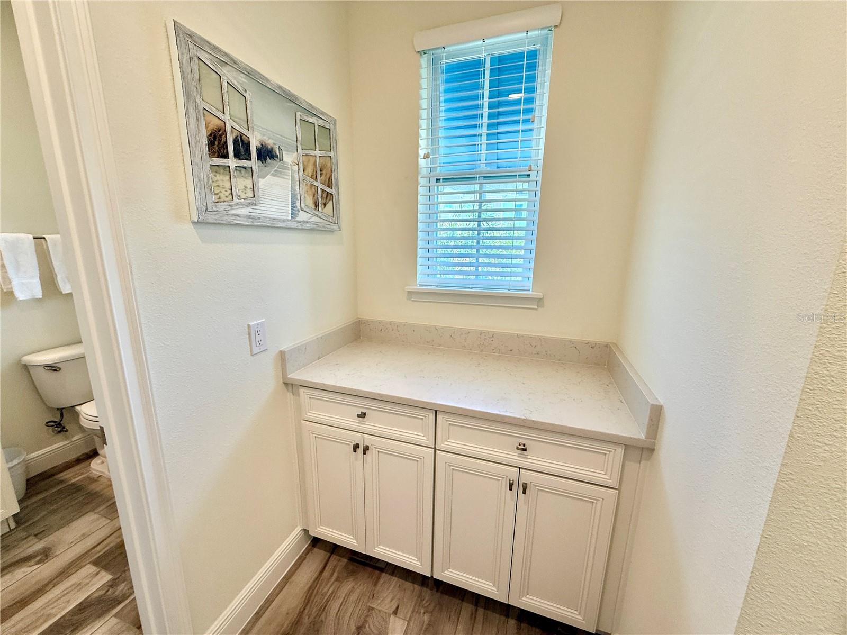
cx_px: 424
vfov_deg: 85.7
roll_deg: -0.7
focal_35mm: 14
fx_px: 343
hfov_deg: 102.1
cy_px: 318
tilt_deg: -12.1
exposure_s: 1/120
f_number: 2.2
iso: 125
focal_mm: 2.22
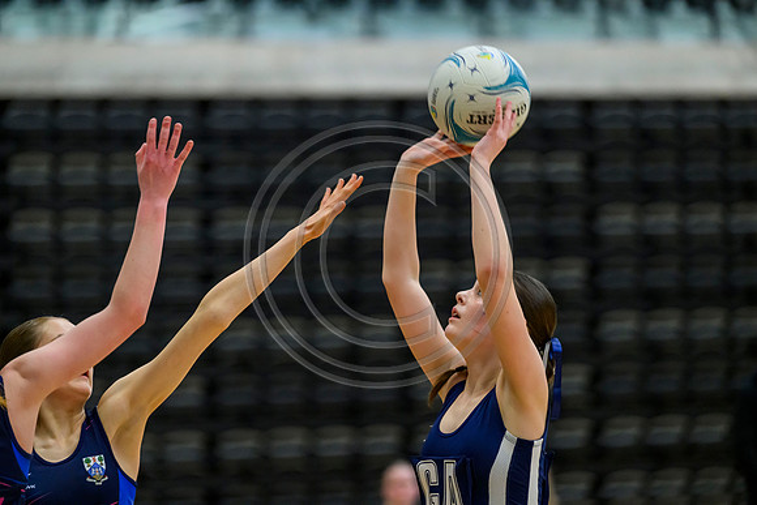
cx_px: 378
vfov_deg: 6.9
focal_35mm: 200
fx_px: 4206
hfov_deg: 10.3
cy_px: 252
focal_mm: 200
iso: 6400
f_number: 3.5
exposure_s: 1/800
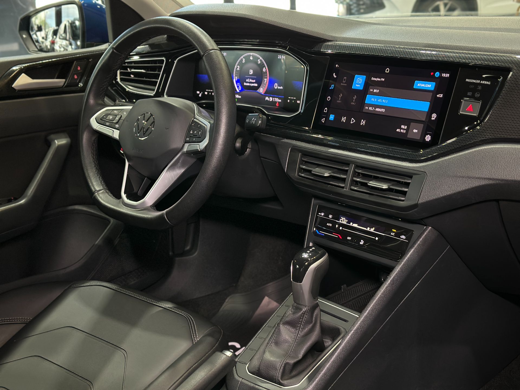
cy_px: 195
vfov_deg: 30.3
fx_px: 721
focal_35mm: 48
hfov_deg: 39.7
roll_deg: +3.3
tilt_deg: -17.8
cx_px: 260
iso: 320
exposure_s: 1/40
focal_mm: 6.86
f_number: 1.78
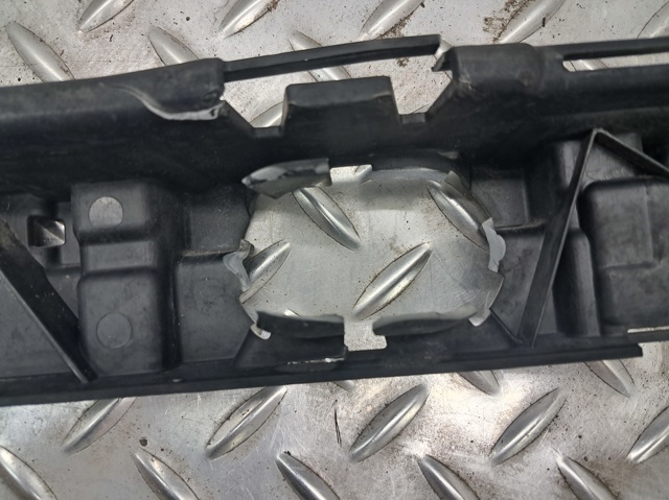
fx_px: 521
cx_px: 334
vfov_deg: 51.3
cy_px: 250
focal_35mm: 27
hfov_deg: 65.4
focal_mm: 4
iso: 100
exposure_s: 1/50
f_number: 1.8
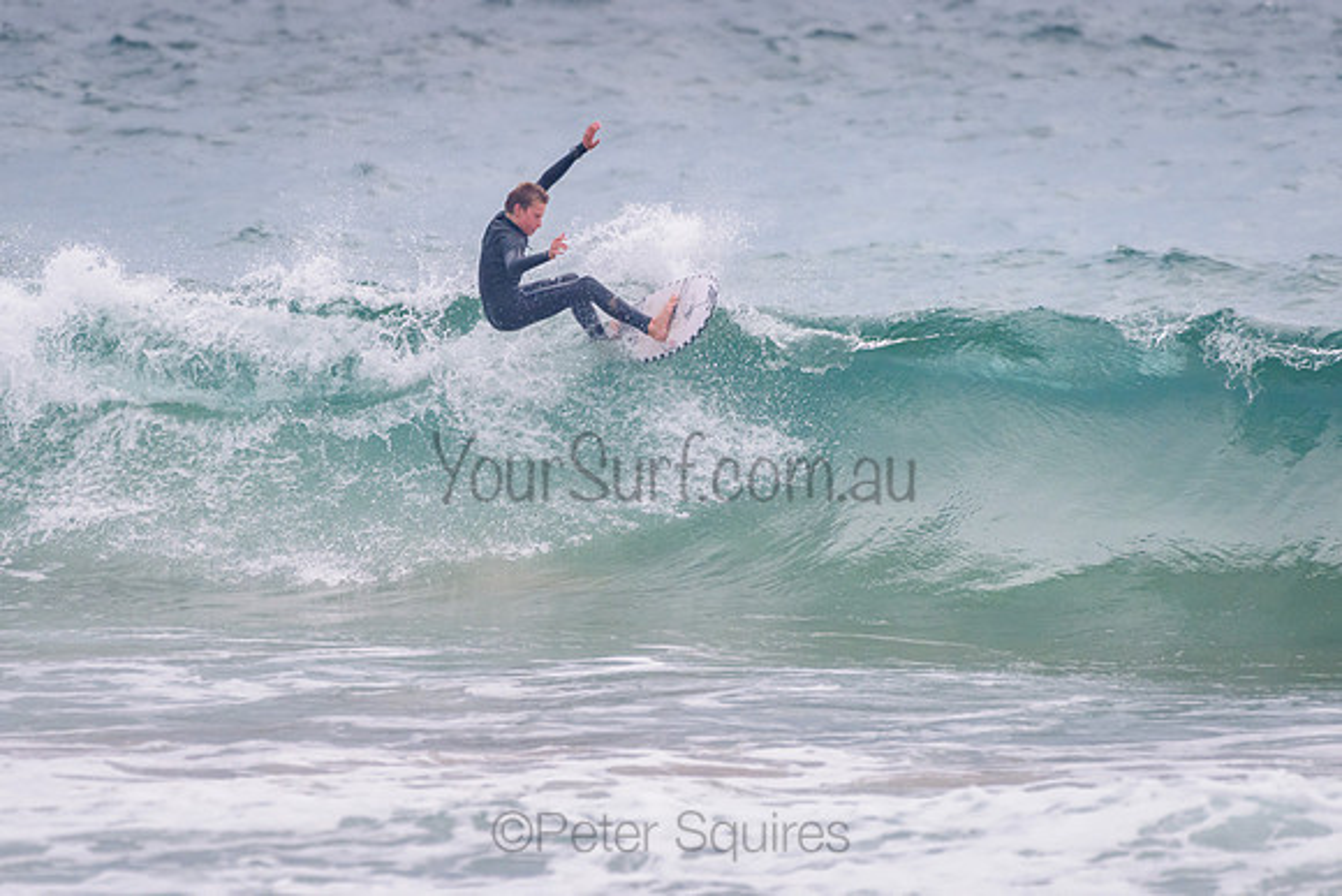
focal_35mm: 613
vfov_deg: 2.2
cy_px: 348
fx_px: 22853
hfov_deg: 3.4
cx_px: 589
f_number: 5.6
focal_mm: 500
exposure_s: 1/2000
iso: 1000
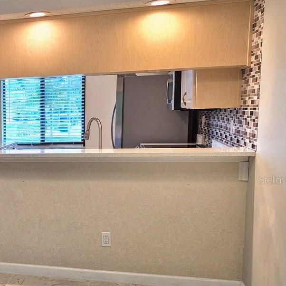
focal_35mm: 54
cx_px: -76
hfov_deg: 27.1
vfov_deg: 31.5
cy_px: 180
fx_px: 505
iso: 100
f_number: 1.8
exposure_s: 1/120
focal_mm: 5.4
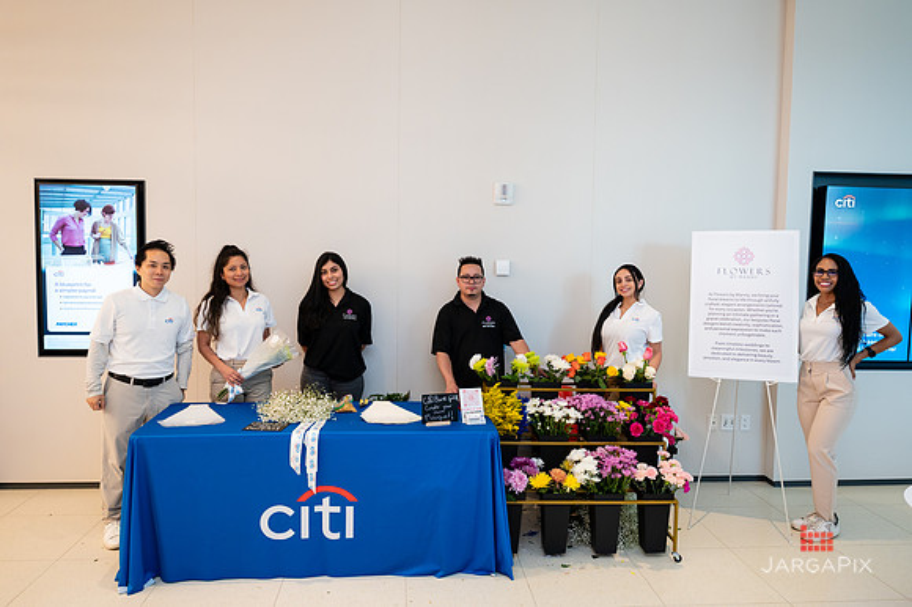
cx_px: 456
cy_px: 304
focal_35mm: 27
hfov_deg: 67.3
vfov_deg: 47.8
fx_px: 685
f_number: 3.5
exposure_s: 1/200
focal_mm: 27
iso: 1000
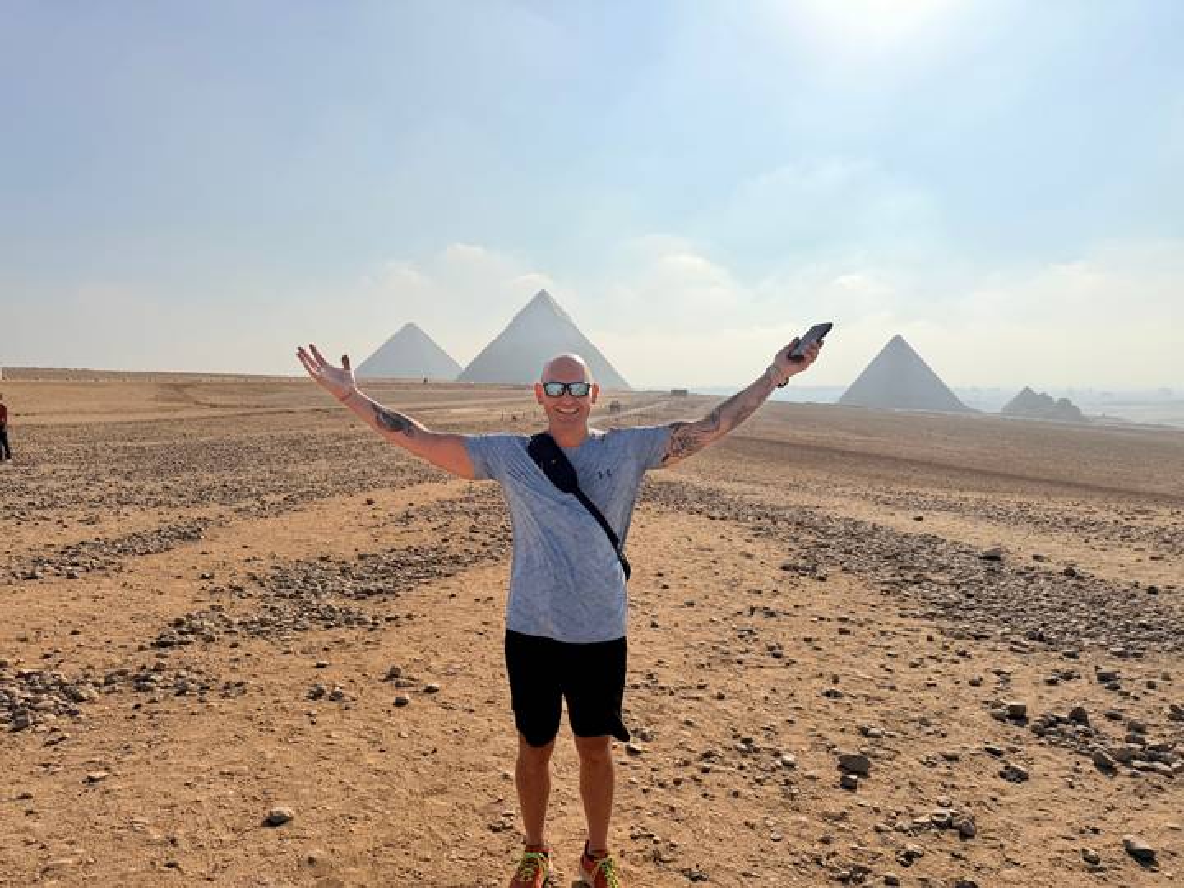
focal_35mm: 24
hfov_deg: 71.6
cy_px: 444
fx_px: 821
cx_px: 592
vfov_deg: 56.8
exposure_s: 1/22727
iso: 80
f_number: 1.78
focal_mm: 6.76
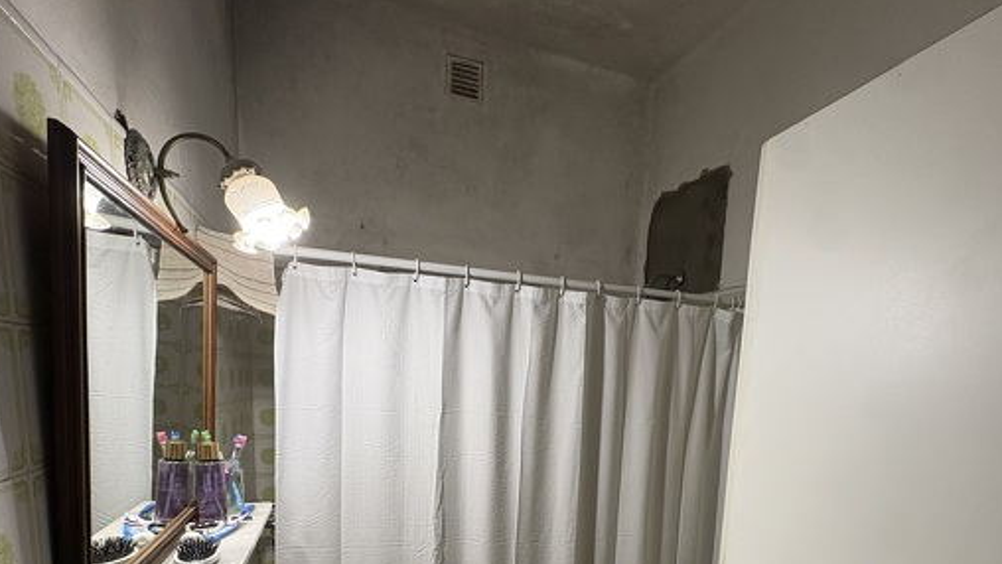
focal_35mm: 20
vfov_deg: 52.2
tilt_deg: -8.6
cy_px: 454
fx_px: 531
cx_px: 533
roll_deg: -2.1
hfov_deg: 86.5
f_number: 2.2
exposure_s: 1/50
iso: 125
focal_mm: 2.22
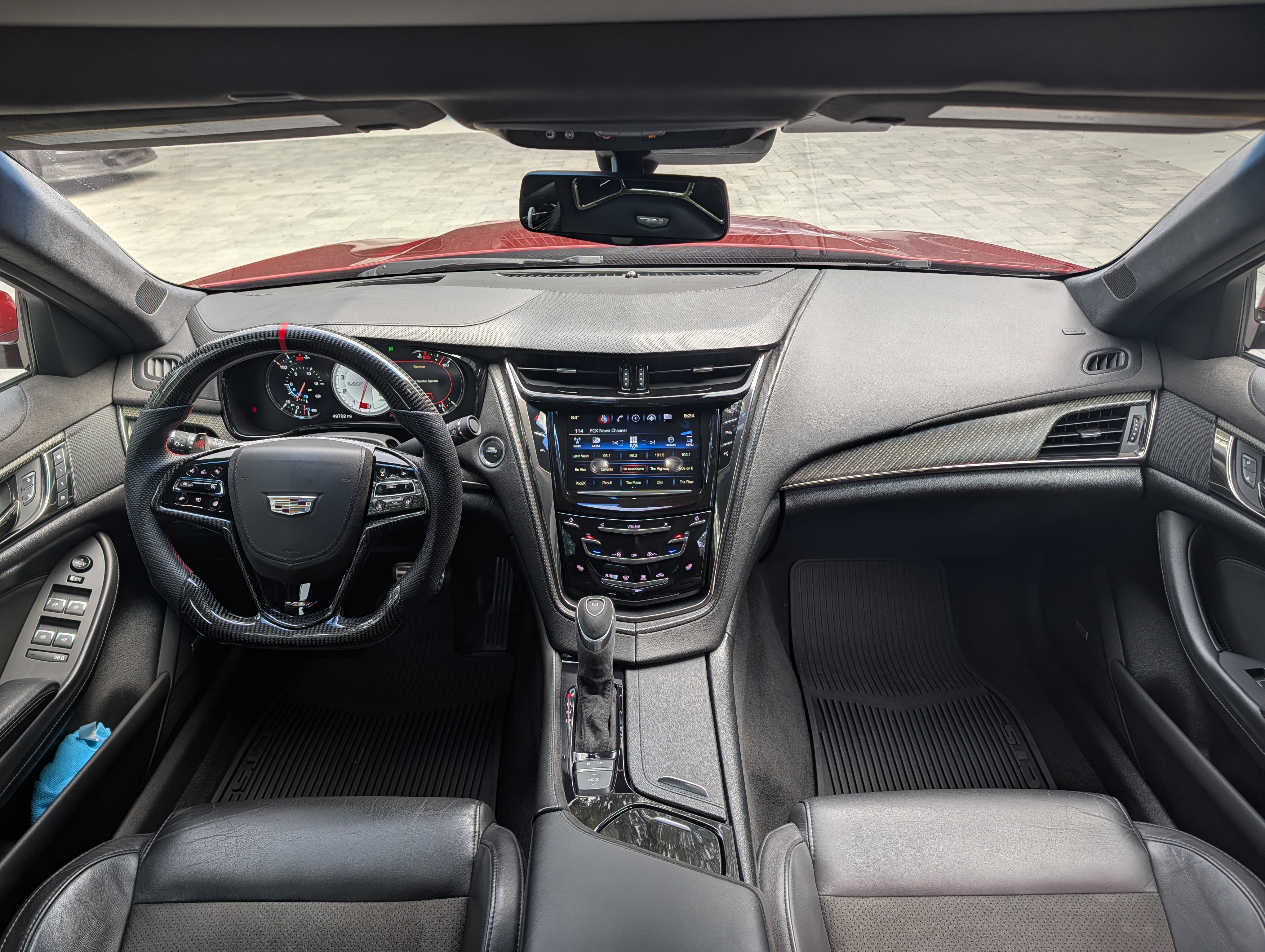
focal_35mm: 24
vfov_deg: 56.9
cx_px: 632
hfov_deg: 71.5
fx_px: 878
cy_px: 476
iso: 25
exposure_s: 1/89.3
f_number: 1.68
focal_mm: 6.9
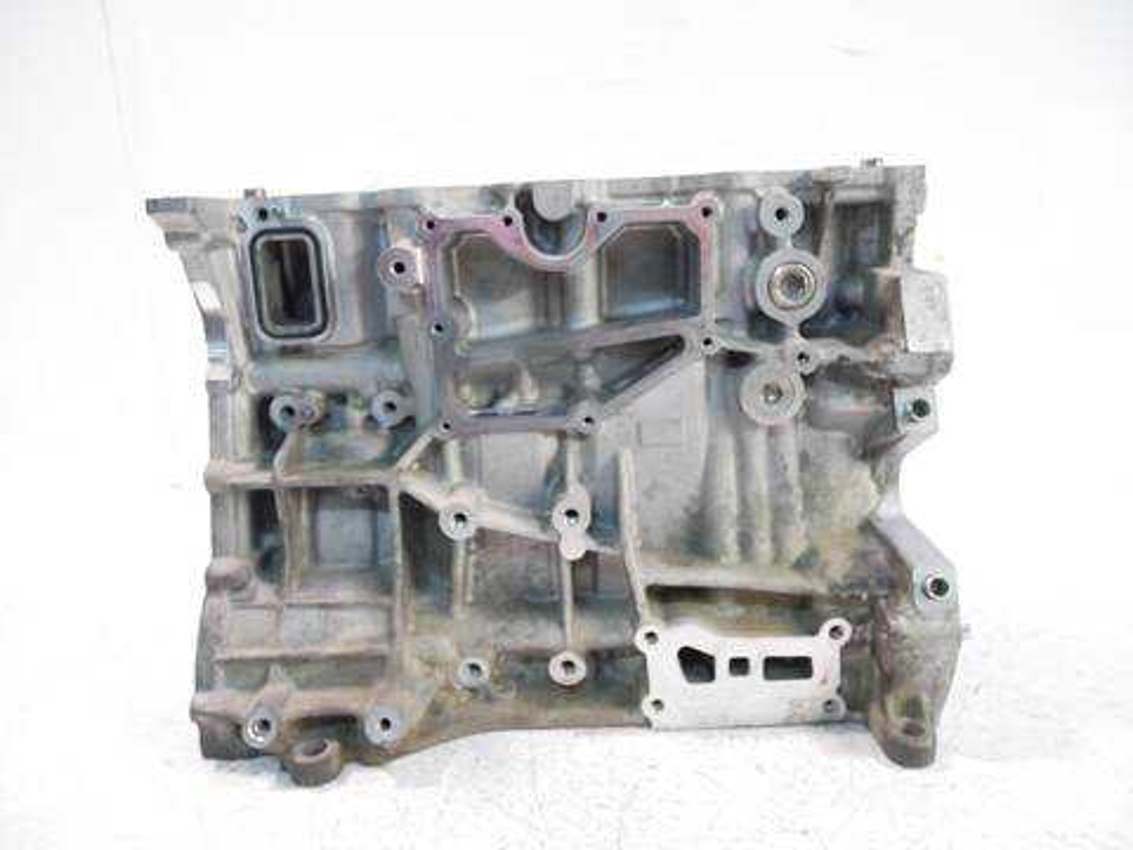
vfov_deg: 53.1
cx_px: 566
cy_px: 425
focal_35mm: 26
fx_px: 851
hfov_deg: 67.3
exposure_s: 1/60
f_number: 3.5
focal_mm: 13
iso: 1600
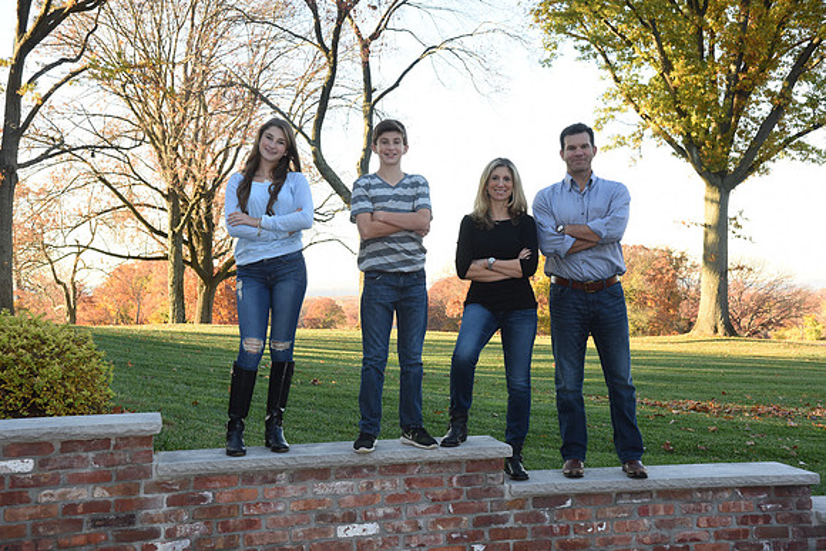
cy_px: 276
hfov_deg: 44.5
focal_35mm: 44
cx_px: 413
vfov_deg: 30.5
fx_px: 1010
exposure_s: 1/100
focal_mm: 44
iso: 640
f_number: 8
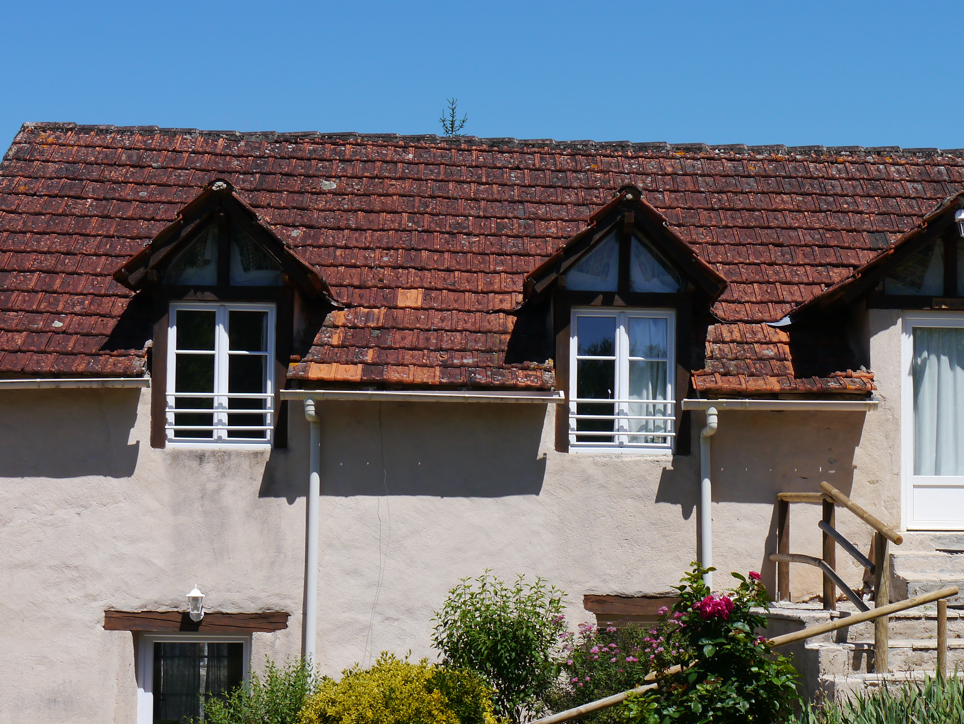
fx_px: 2257
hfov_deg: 24.0
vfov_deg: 18.2
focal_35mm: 81
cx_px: 608
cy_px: 452
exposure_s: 1/400
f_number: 10
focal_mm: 26
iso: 160
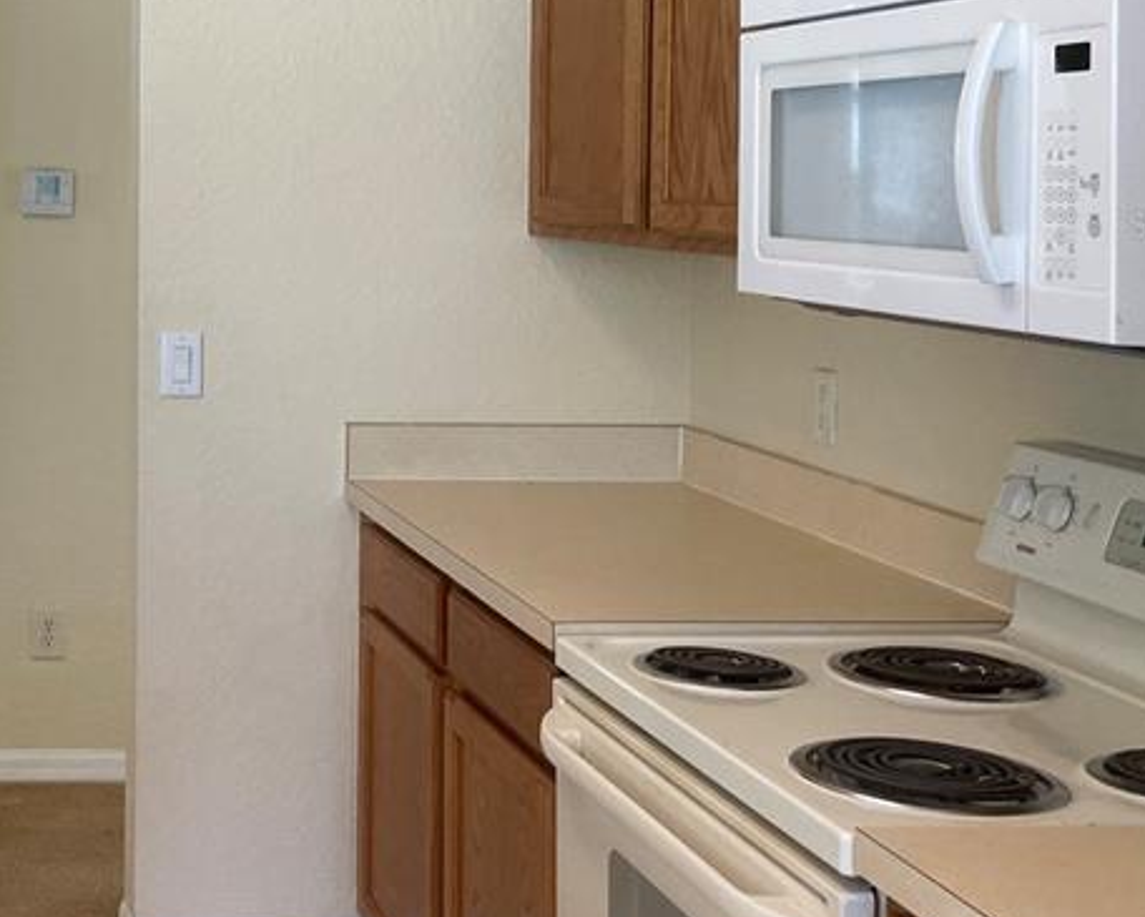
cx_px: -5
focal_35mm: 57
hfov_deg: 30.6
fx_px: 1932
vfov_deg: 26.3
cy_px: 224
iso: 125
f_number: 1.6
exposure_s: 1/120
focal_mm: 4.2
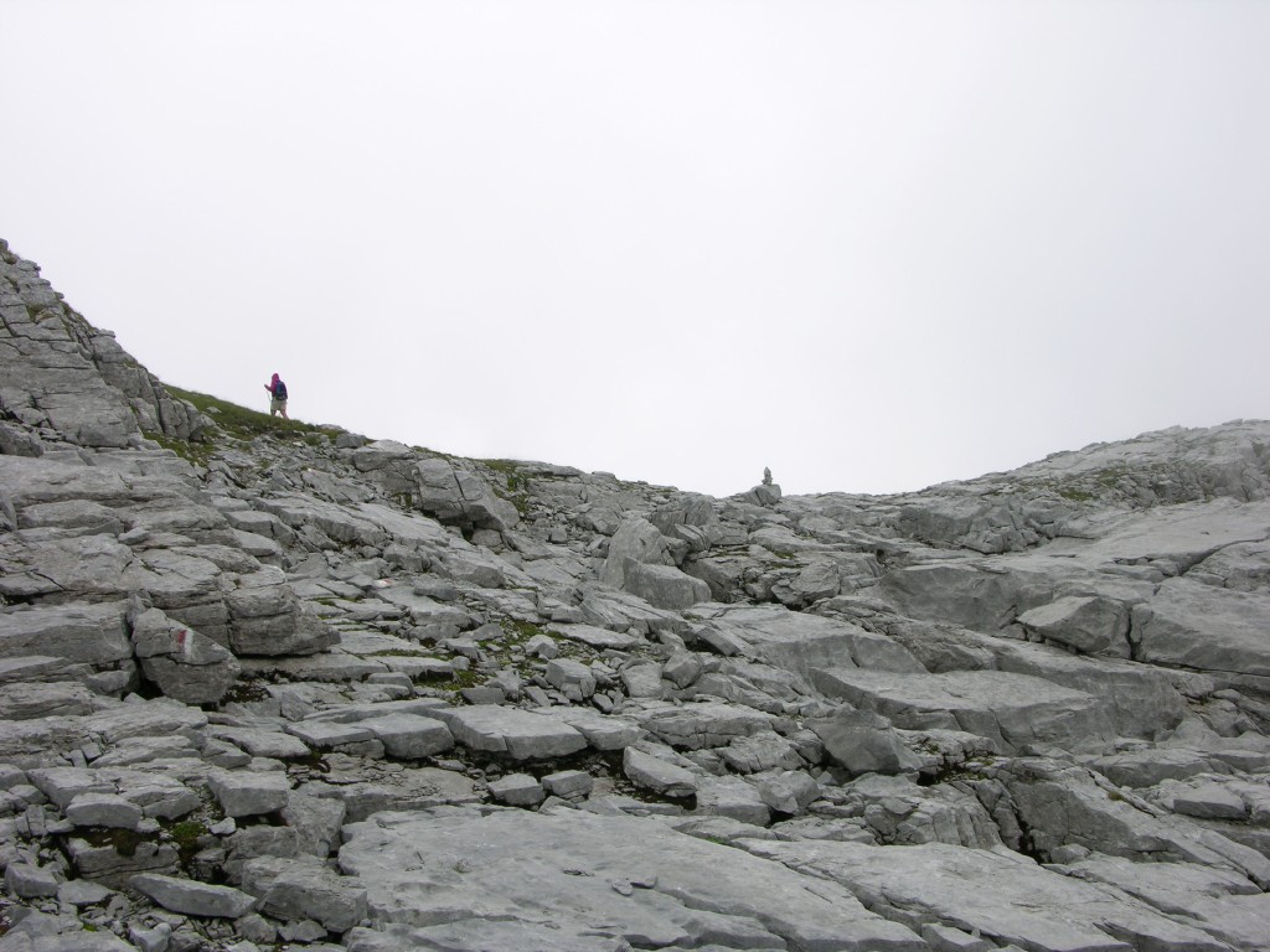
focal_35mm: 35
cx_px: 635
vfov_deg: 40.7
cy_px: 476
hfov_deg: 52.6
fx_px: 1284
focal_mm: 8.9
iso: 50
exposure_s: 1/297
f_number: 7.1
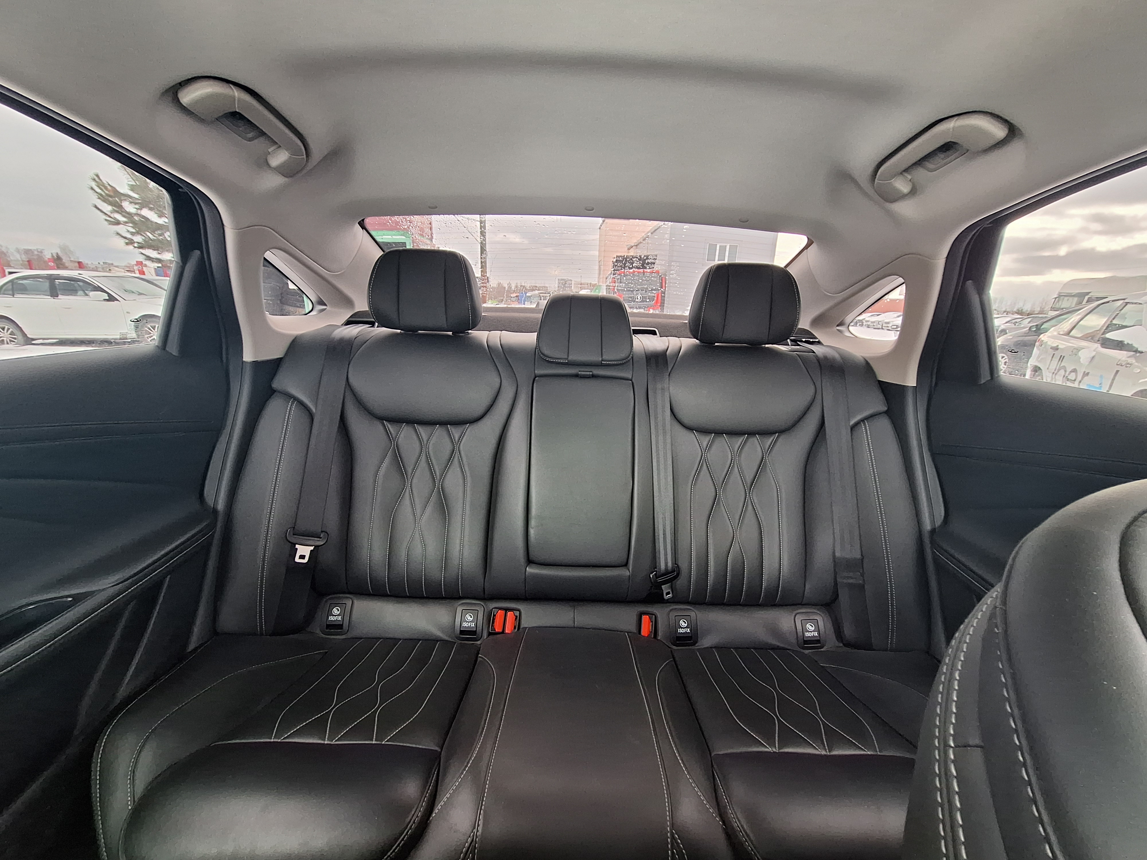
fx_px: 431
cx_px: 574
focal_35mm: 13
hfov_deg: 106.2
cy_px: 430
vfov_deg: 89.9
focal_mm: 1.74
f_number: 2.2
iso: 160
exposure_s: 1/50
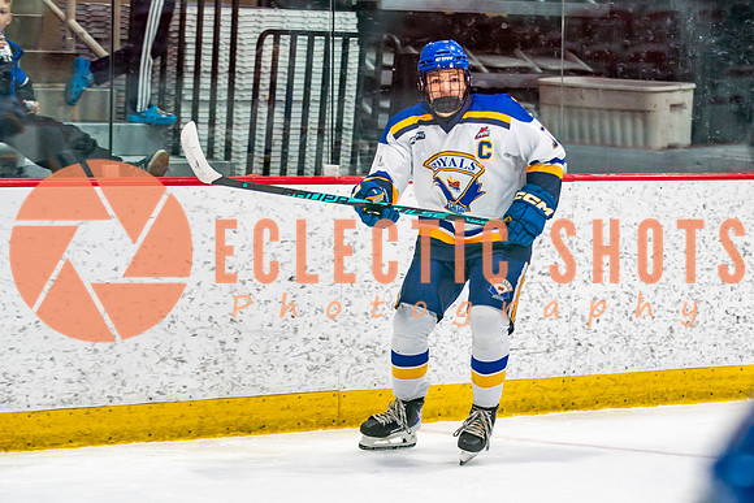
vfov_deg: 7.9
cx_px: 477
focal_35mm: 173
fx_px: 3633
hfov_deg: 11.8
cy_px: 295
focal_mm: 105
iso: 500
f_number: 2.8
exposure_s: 1/640
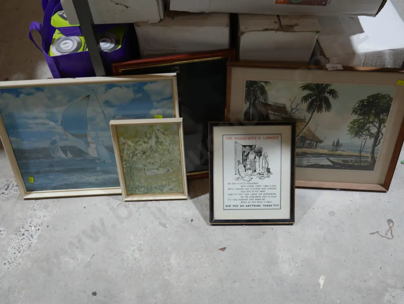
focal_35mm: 38
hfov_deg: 49.0
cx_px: 202
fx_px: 444
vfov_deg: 37.8
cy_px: 152
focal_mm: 19
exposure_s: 1/60
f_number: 4.1
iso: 250
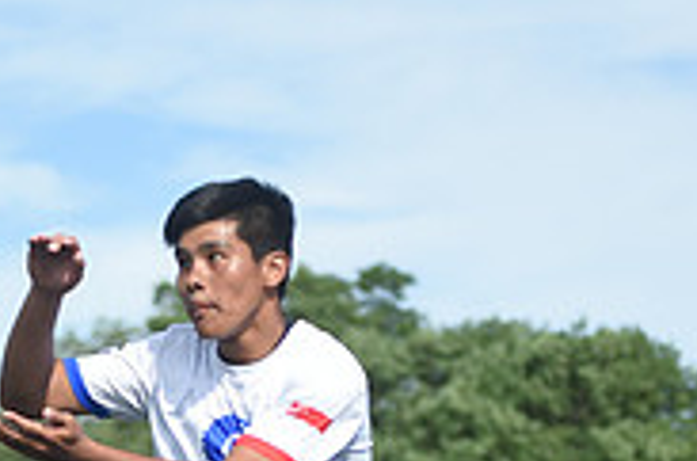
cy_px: 634
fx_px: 5021
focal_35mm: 260
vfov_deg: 5.2
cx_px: 221
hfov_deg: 7.9
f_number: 3.2
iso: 100
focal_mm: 82
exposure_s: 1/1250
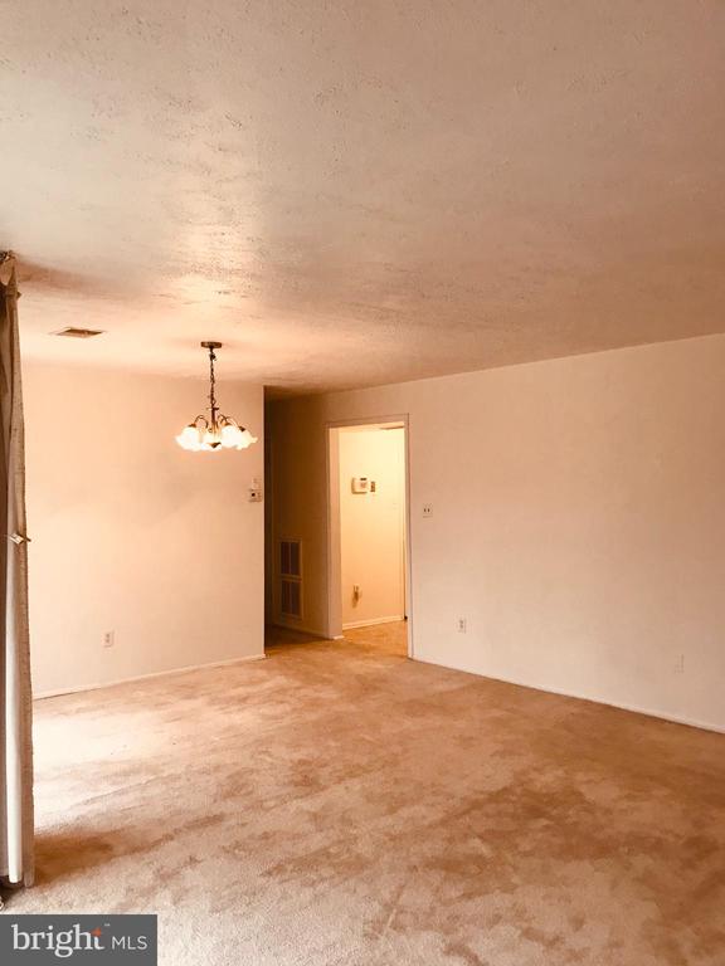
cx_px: 362
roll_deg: +0.2
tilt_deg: +1.4
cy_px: 483
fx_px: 782
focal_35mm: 28
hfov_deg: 49.7
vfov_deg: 63.4
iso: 40
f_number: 1.8
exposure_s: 1/24
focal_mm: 3.99
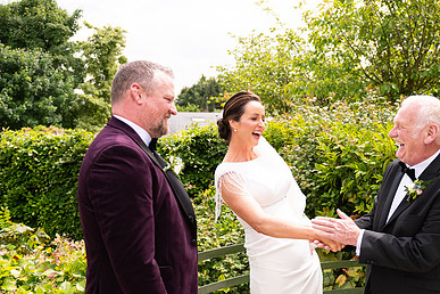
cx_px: 263
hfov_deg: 52.8
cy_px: 195
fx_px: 440
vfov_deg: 36.5
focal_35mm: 36
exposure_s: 1/2000
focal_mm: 24
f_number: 3.5
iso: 250
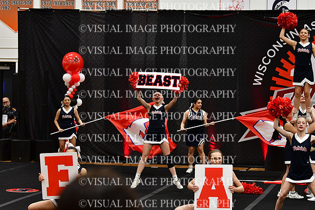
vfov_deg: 10.2
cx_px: 158
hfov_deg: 15.2
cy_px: 105
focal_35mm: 135
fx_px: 1181
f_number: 4
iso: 4000
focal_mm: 90
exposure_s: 1/500
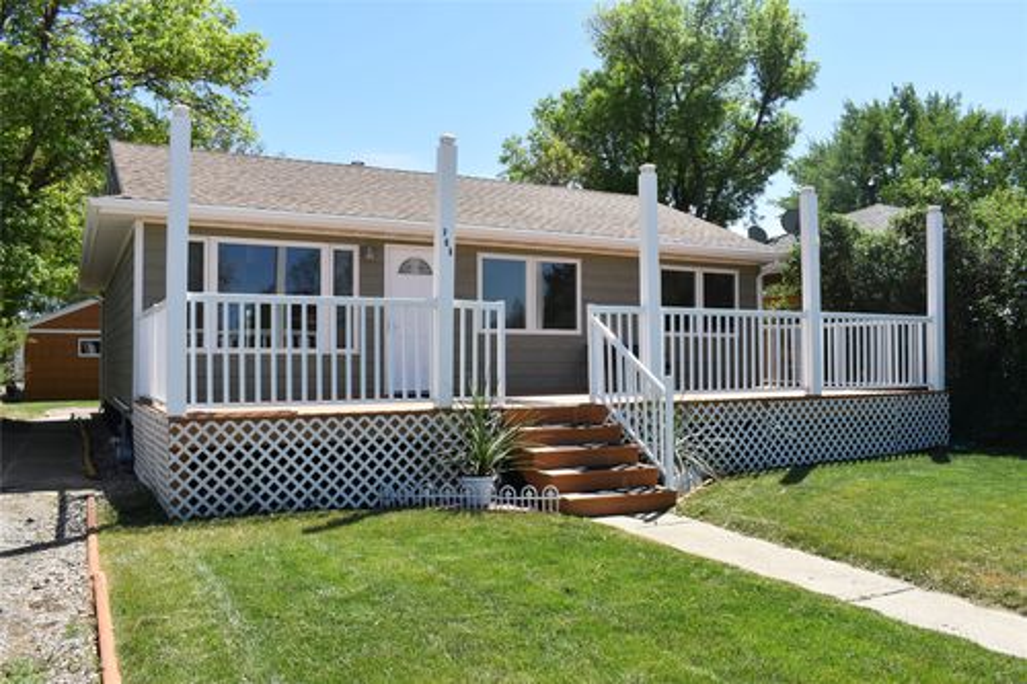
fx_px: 856
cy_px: 342
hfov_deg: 61.9
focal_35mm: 30
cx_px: 514
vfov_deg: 43.6
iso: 200
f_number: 9
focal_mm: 20
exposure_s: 1/320
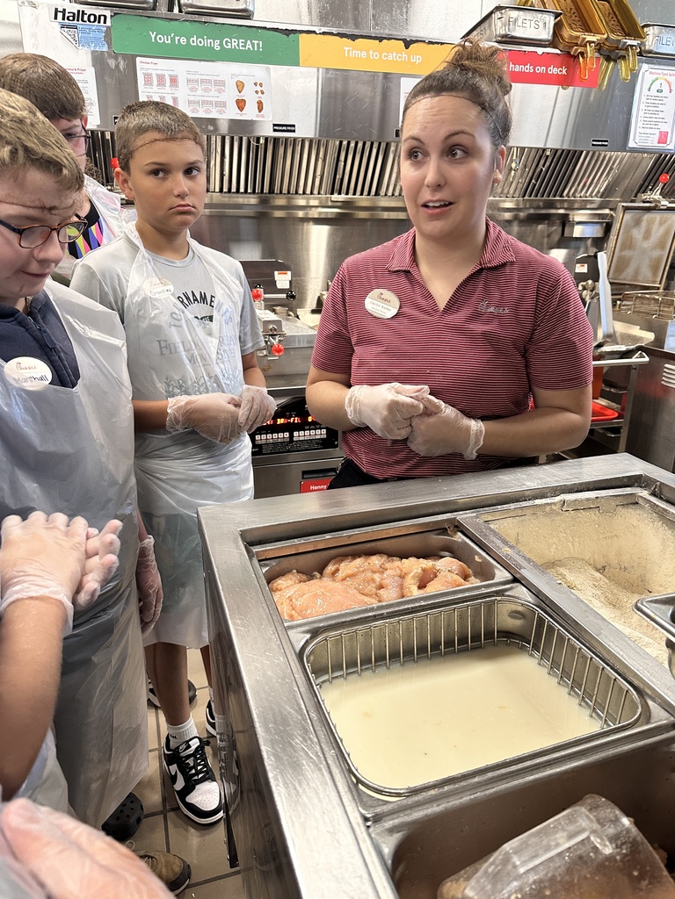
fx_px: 624
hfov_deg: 56.8
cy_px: 450
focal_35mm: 24
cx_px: 338
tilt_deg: -19.6
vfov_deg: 71.6
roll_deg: -0.9
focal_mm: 6.86
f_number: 1.78
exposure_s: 1/60
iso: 200
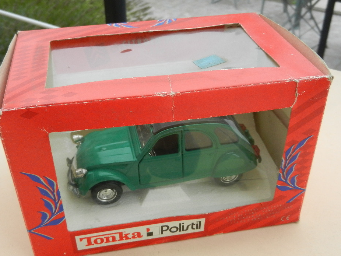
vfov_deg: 34.3
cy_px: 137
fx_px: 414
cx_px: 164
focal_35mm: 42
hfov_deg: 44.8
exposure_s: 1/250
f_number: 4
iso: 450
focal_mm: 6.9
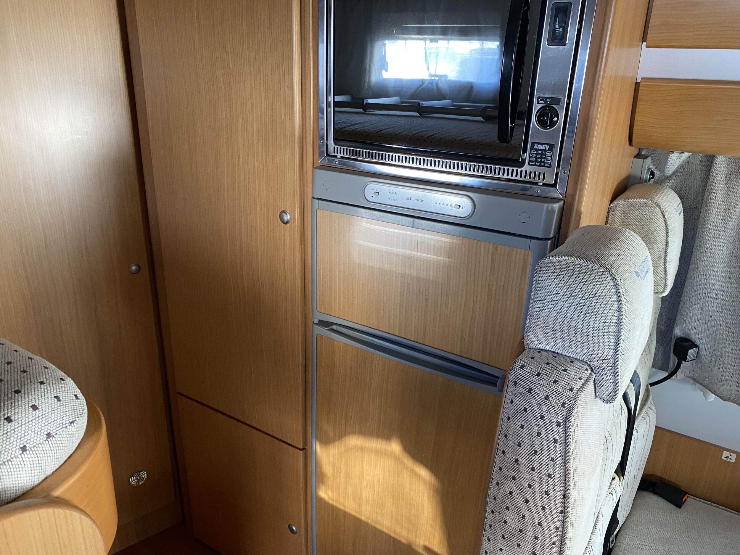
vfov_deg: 53.1
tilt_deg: -20.2
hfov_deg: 67.3
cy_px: 278
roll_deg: -0.3
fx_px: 556
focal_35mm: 26
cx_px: 370
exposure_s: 1/60
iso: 160
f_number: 1.8
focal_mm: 4.25
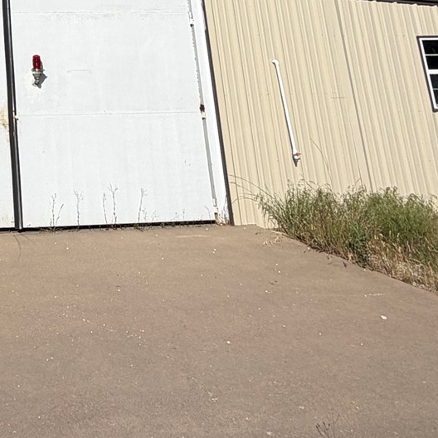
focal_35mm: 48
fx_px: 687
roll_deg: +2.6
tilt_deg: +17.0
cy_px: -128
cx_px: -92
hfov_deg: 30.0
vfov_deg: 28.9
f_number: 2.2
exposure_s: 1/1534
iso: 20
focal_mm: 2.22
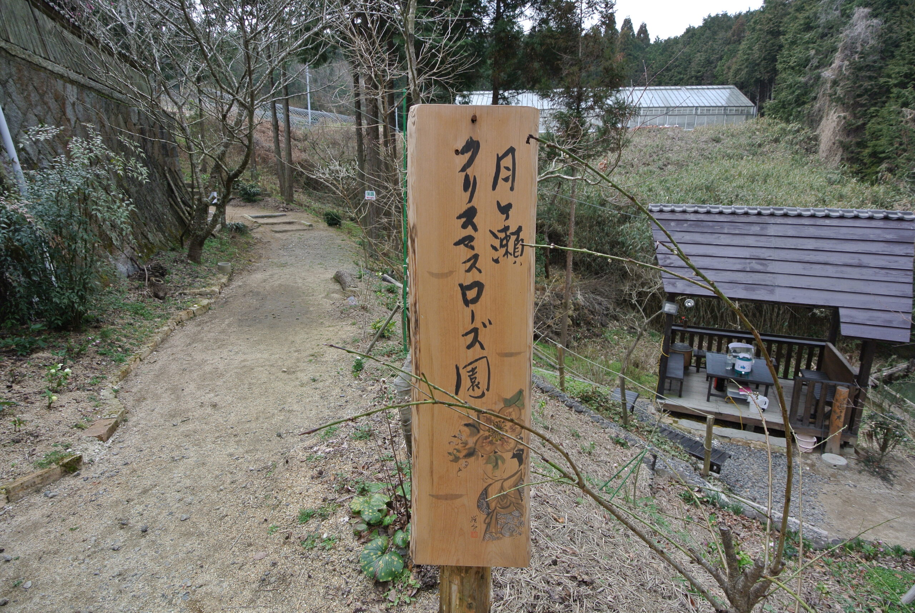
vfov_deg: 67.5
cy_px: 306
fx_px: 458
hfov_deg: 89.9
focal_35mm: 18
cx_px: 458
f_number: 4
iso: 110
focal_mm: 6.7
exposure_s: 1/250
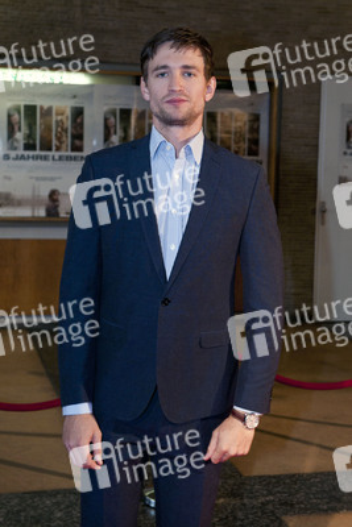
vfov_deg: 36.2
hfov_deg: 24.6
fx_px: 806
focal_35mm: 55
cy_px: 264
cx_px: 176
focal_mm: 55
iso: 1600
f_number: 5
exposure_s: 1/160
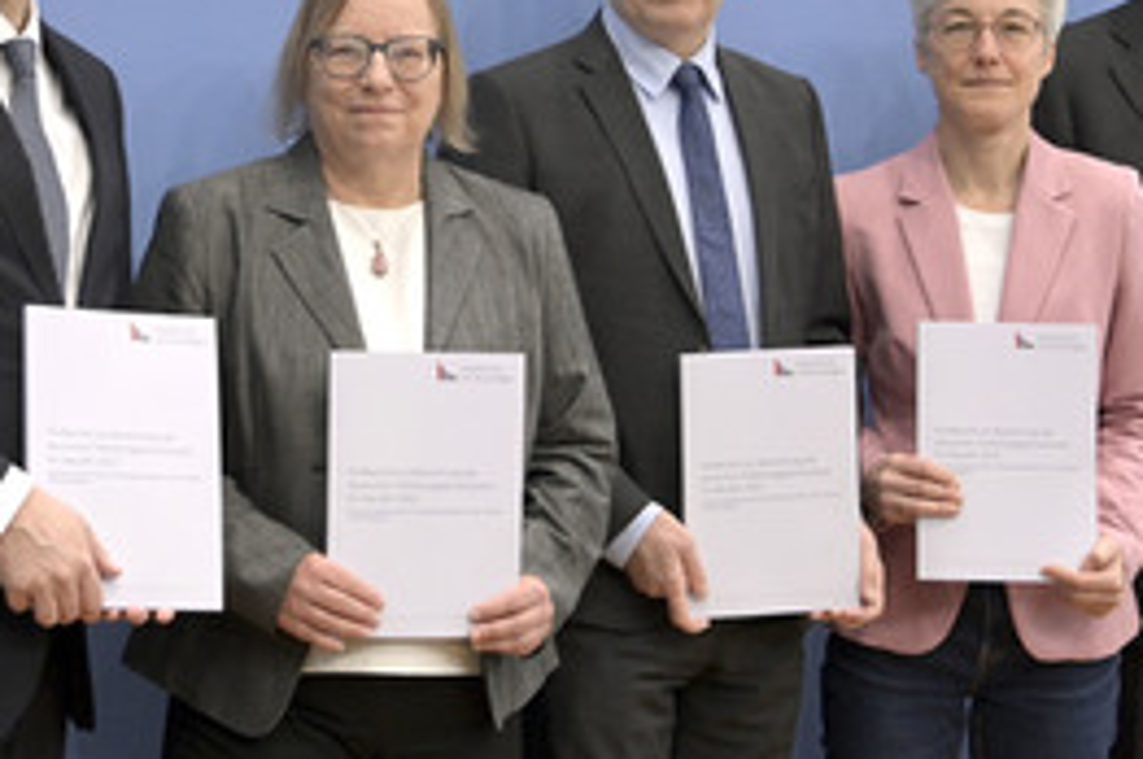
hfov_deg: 16.5
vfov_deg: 11.0
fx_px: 3932
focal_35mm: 124
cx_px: 556
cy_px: 174
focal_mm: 72
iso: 3200
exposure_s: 1/400
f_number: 5.6
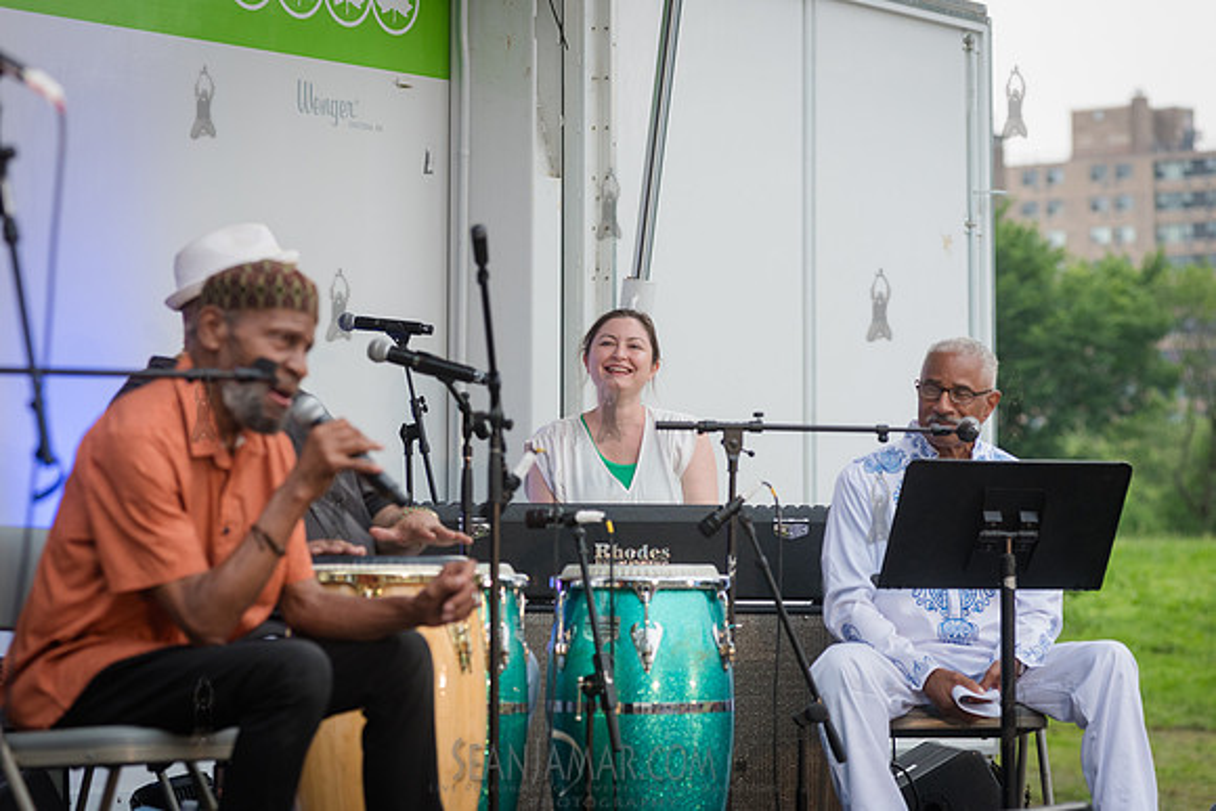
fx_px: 4289
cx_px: 608
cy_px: 406
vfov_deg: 10.8
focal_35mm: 127
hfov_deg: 16.1
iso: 1000
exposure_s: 1/400
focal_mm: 125
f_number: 4.5
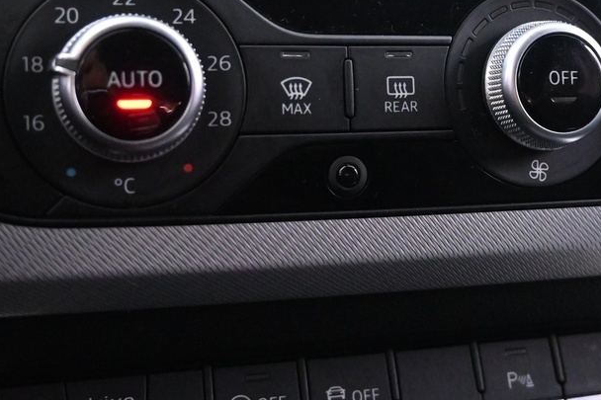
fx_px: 1068
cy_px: 127
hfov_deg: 31.1
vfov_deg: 21.1
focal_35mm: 64
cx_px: 417
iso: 5000
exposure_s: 1/25
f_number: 3.5
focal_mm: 16
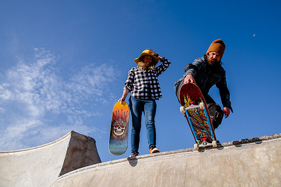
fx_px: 212
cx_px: 153
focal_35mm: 27
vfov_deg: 47.5
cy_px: 81
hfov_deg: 66.9
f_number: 6.3
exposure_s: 1/640
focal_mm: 24
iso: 200
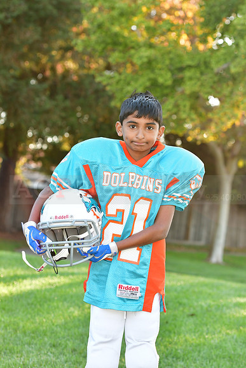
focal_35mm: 138
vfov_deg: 14.9
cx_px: 123
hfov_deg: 9.9
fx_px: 1414
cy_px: 184
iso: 400
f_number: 4.5
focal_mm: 92
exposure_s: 1/125
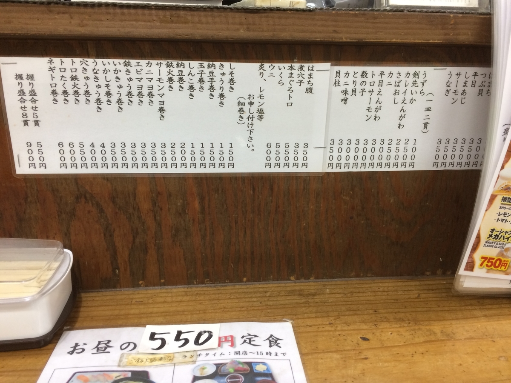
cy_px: 192
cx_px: 256
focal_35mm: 29
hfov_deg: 61.7
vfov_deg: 48.2
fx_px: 428
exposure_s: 1/30
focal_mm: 4.15
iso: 100
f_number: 2.2
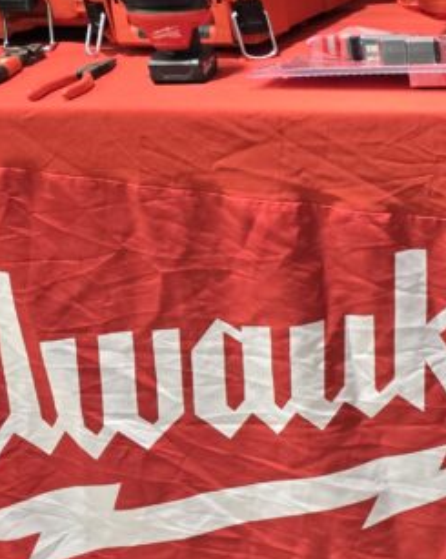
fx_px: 1239
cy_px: 546
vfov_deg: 24.4
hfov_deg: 16.9
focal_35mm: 75
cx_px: 797
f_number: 1.8
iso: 160
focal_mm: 5.4
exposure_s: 1/50
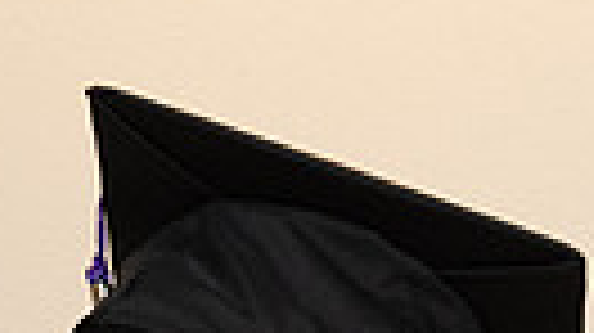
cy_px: 981
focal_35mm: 413
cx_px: 207
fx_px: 6500
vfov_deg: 2.9
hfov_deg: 5.2
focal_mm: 77
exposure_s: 1/125
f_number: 5.6
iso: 640
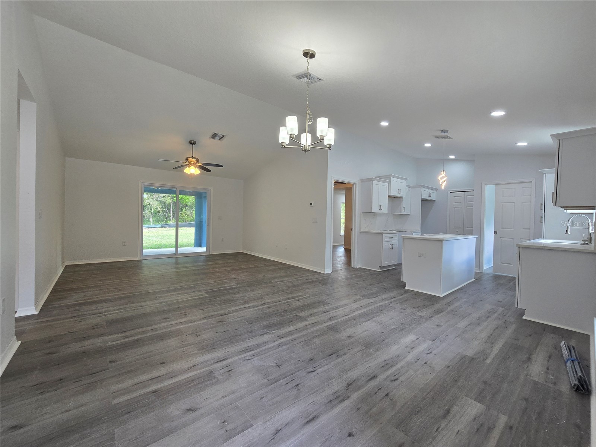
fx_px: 224
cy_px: 224
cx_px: 298
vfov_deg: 89.9
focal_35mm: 13
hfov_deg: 106.2
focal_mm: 2.2
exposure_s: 1/120
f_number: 2.2
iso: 80
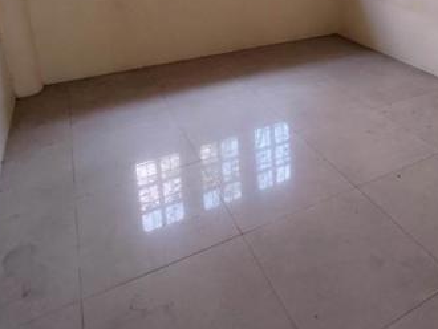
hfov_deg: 55.4
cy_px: 33
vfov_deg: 40.8
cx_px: 299
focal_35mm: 32
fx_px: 405
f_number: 2.2
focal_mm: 1.67
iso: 195
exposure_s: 1/25
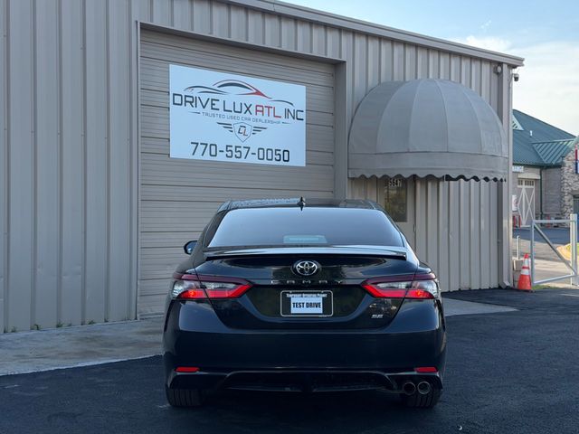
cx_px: 290
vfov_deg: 30.3
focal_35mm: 48
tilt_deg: +0.2
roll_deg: +0.6
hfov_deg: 39.7
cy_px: 217
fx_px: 803
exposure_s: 1/447
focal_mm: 6.76
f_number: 1.78
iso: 80
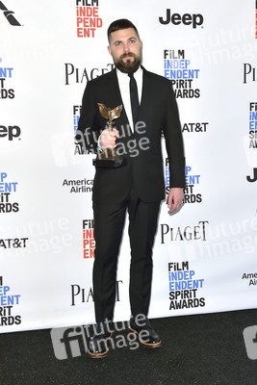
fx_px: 385
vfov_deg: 53.1
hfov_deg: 36.9
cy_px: 192
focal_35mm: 36
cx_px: 128
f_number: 6.3
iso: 500
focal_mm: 36
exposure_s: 1/320
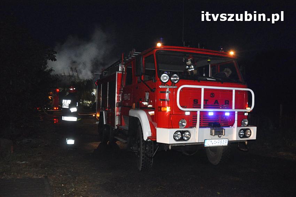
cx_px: 148
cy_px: 98
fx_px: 222
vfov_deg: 47.8
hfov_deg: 67.4
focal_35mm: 27
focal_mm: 18
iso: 2500
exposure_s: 1/60
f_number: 5.6
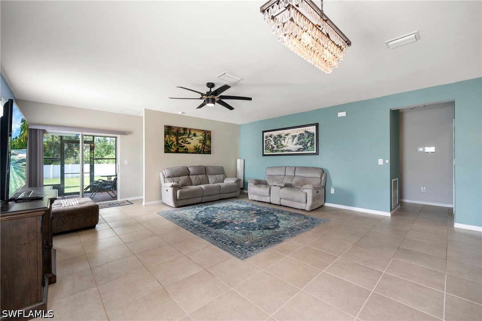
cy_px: 160
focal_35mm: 15
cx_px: 241
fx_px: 201
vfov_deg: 77.3
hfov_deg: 100.4
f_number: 4
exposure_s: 1/15
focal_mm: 15
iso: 280
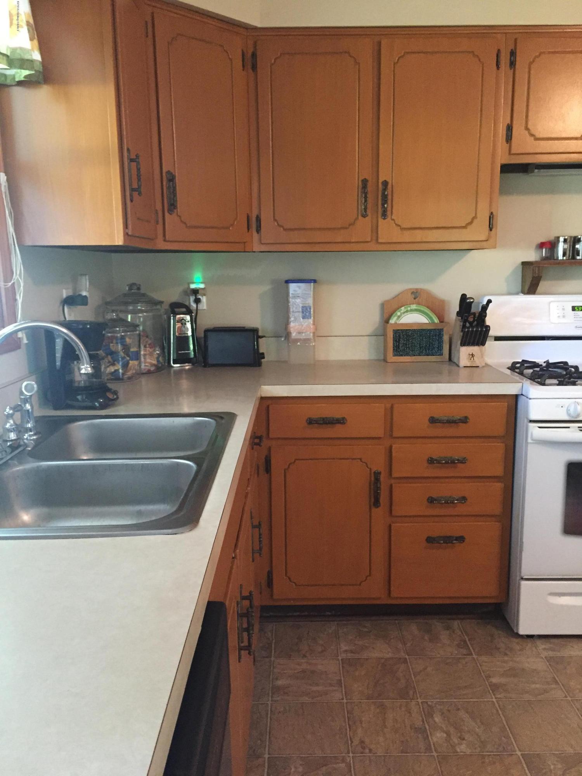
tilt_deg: -8.7
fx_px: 650
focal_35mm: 29
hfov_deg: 48.2
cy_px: 388
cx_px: 291
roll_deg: +1.6
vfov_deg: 61.7
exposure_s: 1/15
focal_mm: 4.15
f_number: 2.2
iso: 250
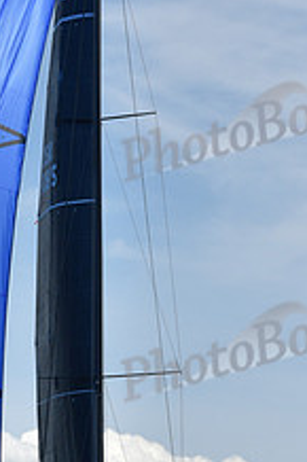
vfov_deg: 9.0
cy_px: 267
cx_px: 12
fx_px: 2934
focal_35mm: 229
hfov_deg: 6.0
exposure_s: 1/1250
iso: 400
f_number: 10
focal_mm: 86
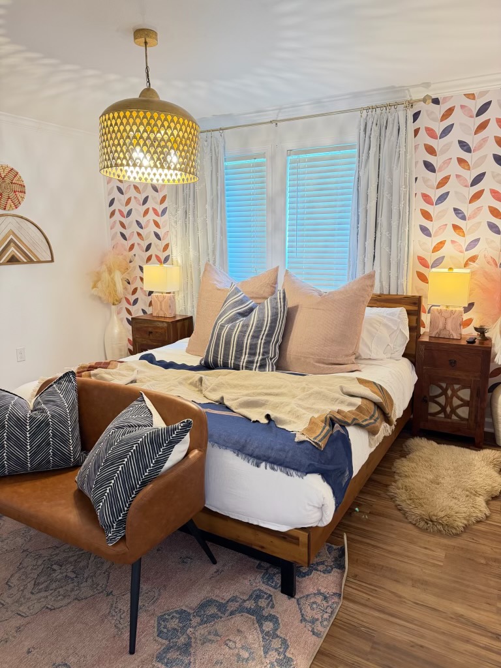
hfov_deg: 56.8
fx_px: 463
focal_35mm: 24
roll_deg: -0.1
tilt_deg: -12.4
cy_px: 334
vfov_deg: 71.6
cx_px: 250
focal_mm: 6.76
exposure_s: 1/60
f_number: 1.78
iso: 500
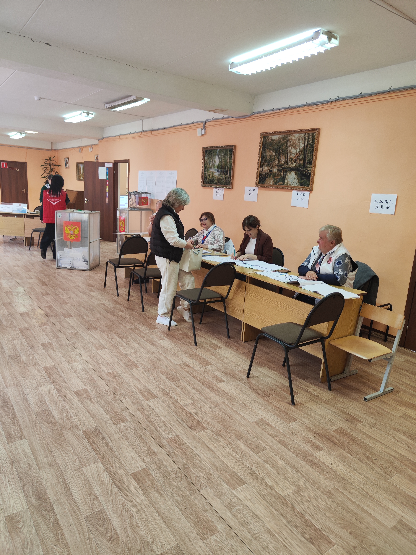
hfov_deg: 56.8
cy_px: 278
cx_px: 208
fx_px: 385
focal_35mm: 24
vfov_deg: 71.6
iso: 259
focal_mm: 5.59
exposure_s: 1/100
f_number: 1.88
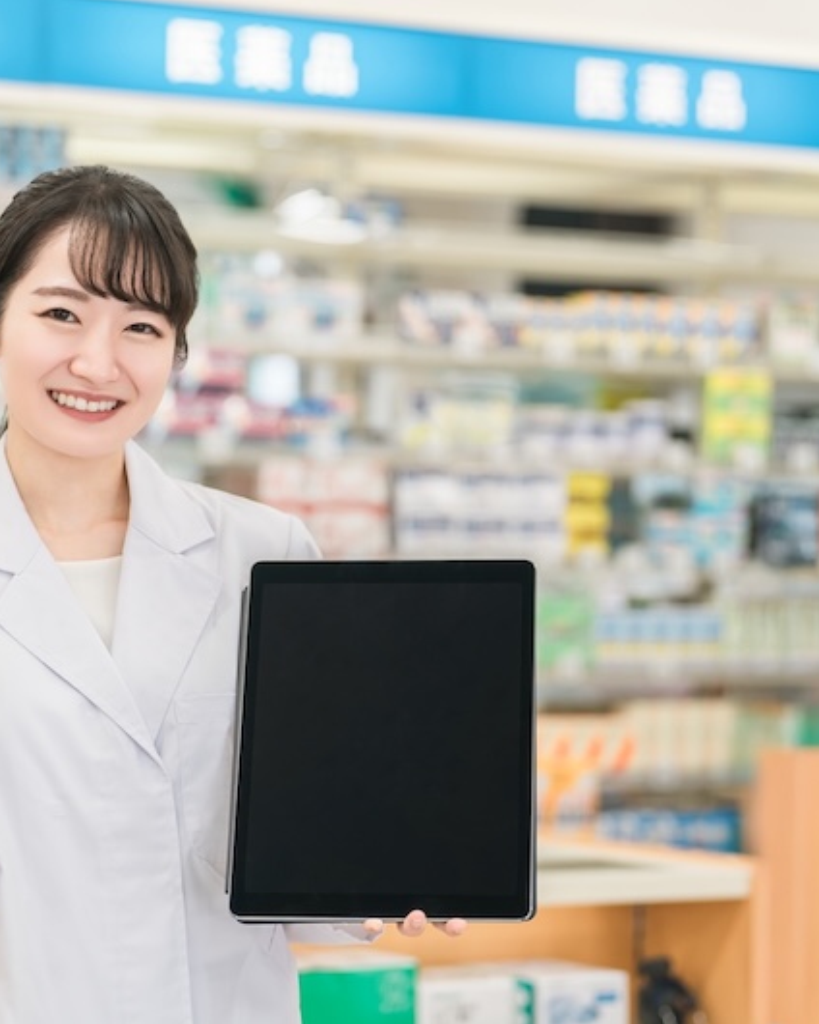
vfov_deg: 17.2
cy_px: 512
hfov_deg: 13.7
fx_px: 3393
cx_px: 162
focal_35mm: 112
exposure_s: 1/200
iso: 160
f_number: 2.5
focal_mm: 79
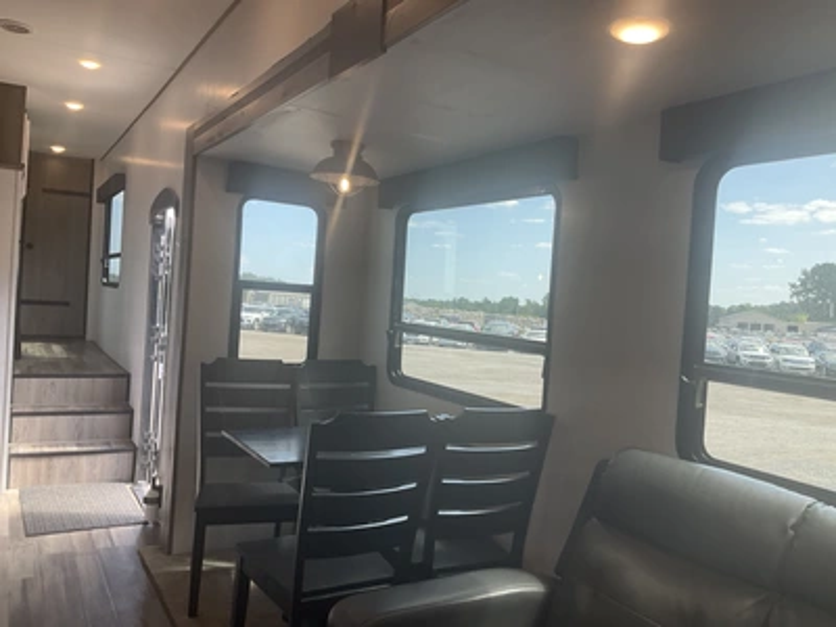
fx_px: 700
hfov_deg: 61.7
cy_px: 314
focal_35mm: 29
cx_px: 418
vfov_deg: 48.2
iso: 40
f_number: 1.8
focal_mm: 3
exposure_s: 1/122
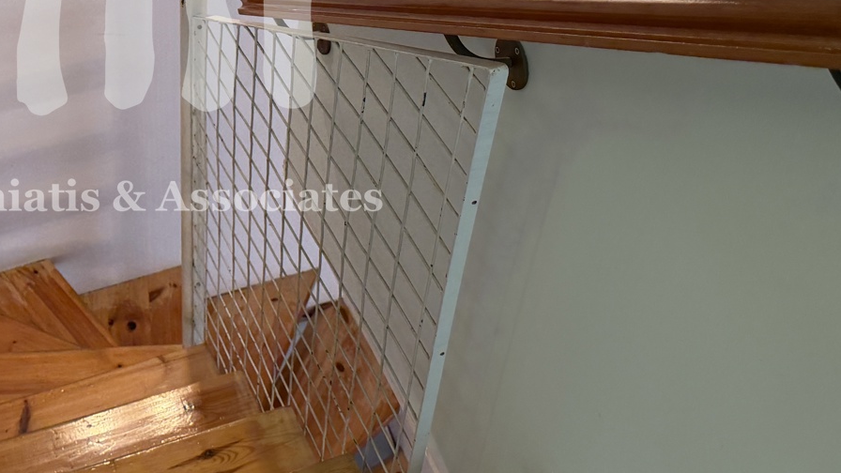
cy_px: -7
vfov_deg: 20.7
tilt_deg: -38.6
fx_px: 1249
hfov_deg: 35.8
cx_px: 145
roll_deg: +1.6
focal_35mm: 56
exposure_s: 1/100
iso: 200
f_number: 1.78
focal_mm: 6.76
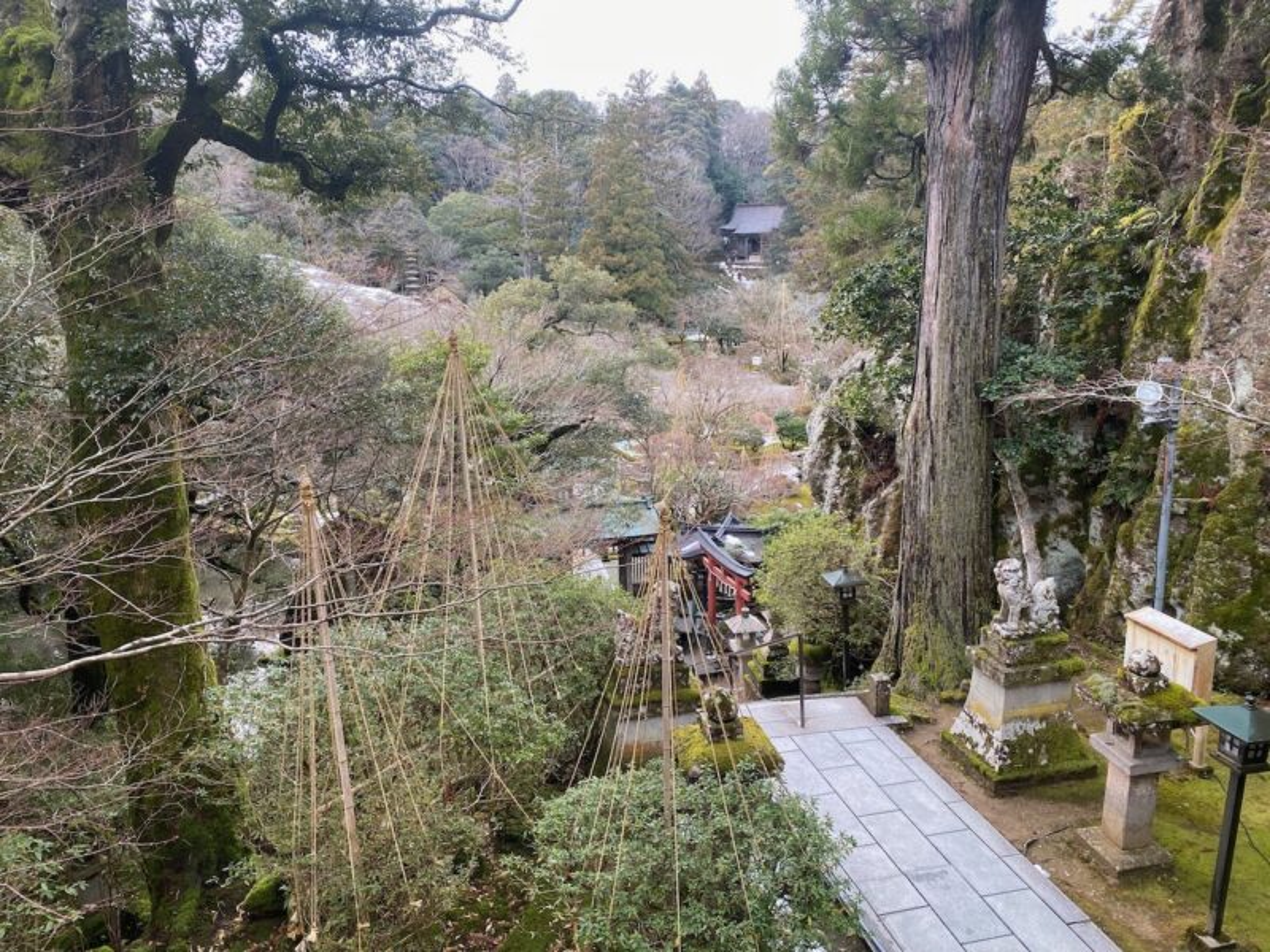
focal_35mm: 26
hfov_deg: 67.3
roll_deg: +1.1
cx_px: 635
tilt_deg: -12.6
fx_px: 954
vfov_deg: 53.1
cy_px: 476
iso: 50
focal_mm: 4.25
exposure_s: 1/121
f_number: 1.8
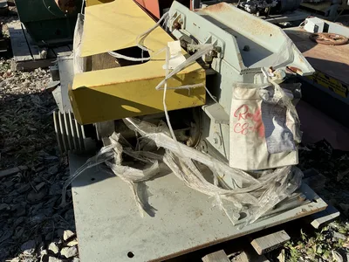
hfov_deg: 63.4
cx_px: 174
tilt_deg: -36.9
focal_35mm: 28
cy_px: 131
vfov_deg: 49.7
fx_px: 282
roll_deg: -4.4
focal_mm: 3
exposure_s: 1/1577
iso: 25
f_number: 1.8
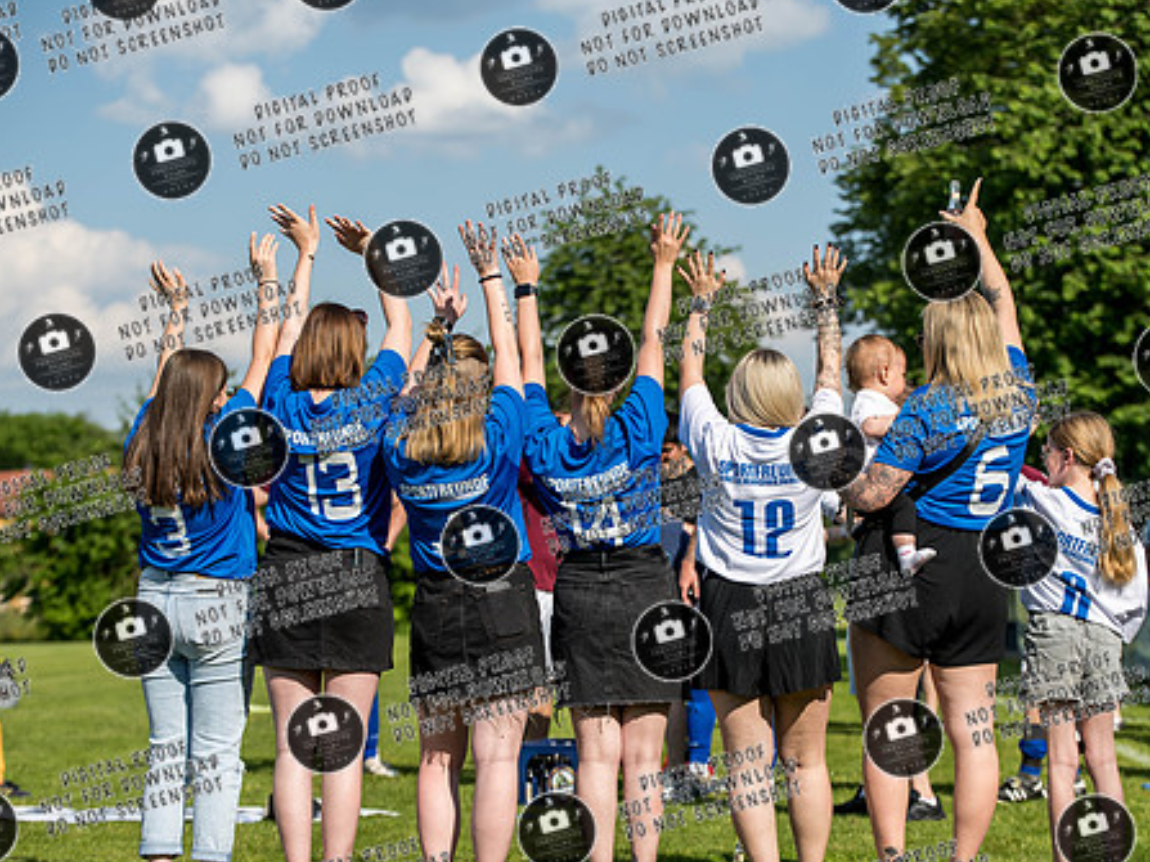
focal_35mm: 106
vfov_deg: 14.0
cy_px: 482
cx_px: 648
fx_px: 3521
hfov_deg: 18.5
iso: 100
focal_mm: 85
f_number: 3.5
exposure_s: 1/1600
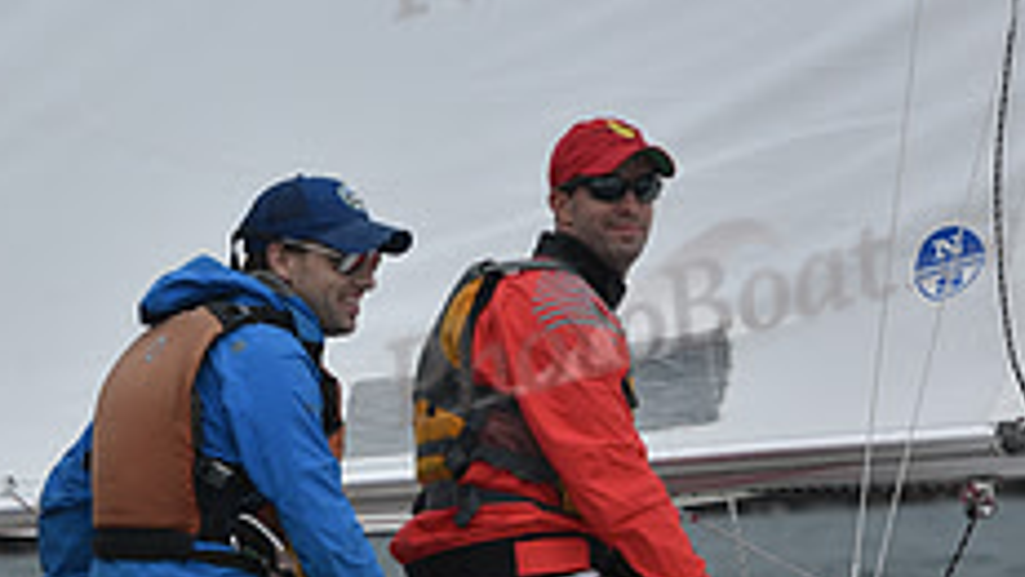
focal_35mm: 408
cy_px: 606
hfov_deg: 5.3
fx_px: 11090
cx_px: 160
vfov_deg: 3.0
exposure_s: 1/800
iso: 250
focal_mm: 155
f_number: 7.1
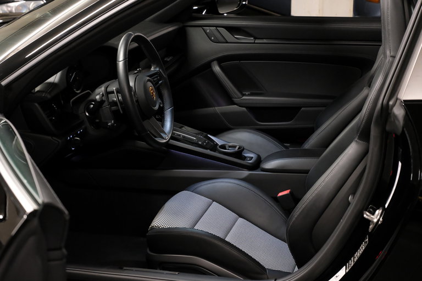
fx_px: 879
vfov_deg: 18.2
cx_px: 211
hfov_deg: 27.0
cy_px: 140
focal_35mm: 75
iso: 6400
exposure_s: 1/75
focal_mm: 50
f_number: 4.8
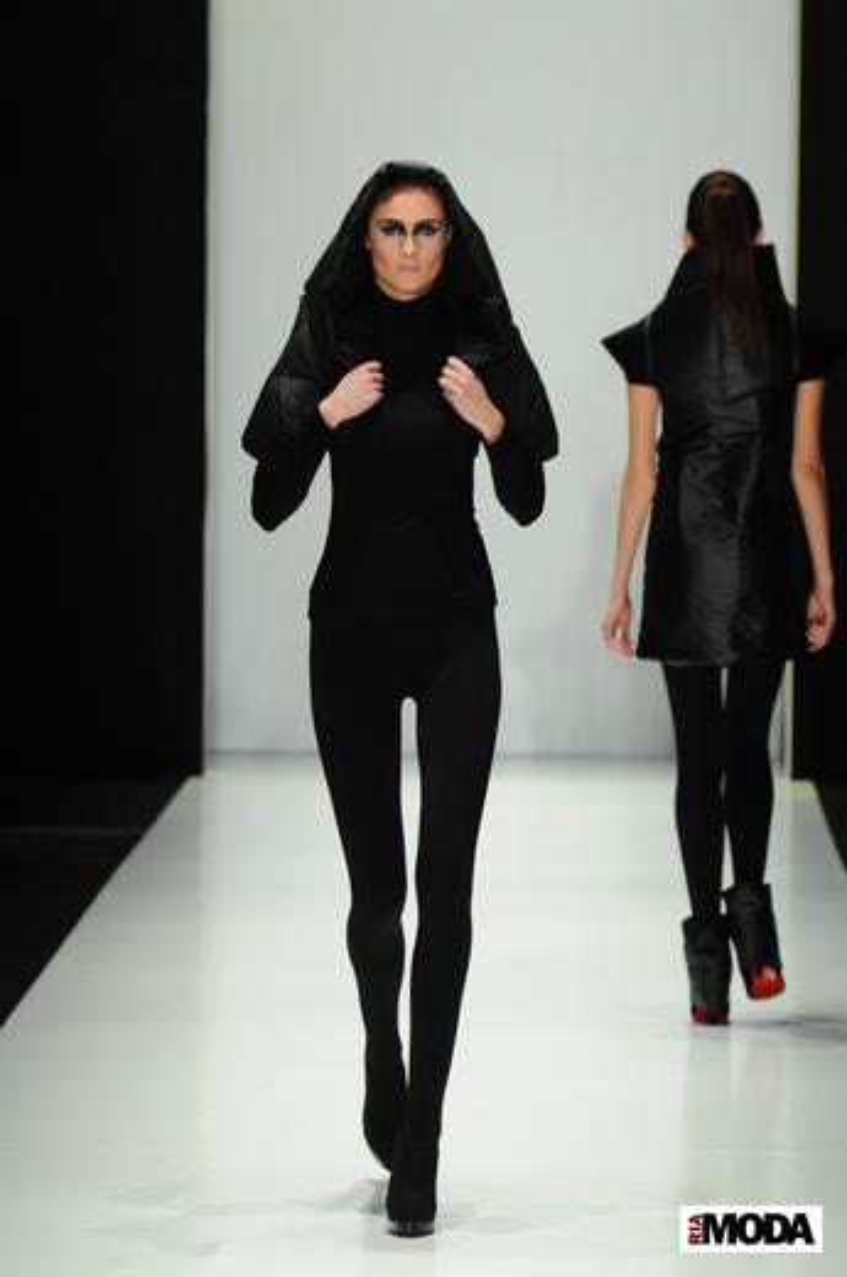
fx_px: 6639
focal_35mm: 188
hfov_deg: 7.3
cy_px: 638
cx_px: 424
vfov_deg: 11.0
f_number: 4
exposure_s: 1/250
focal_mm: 125
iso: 1600
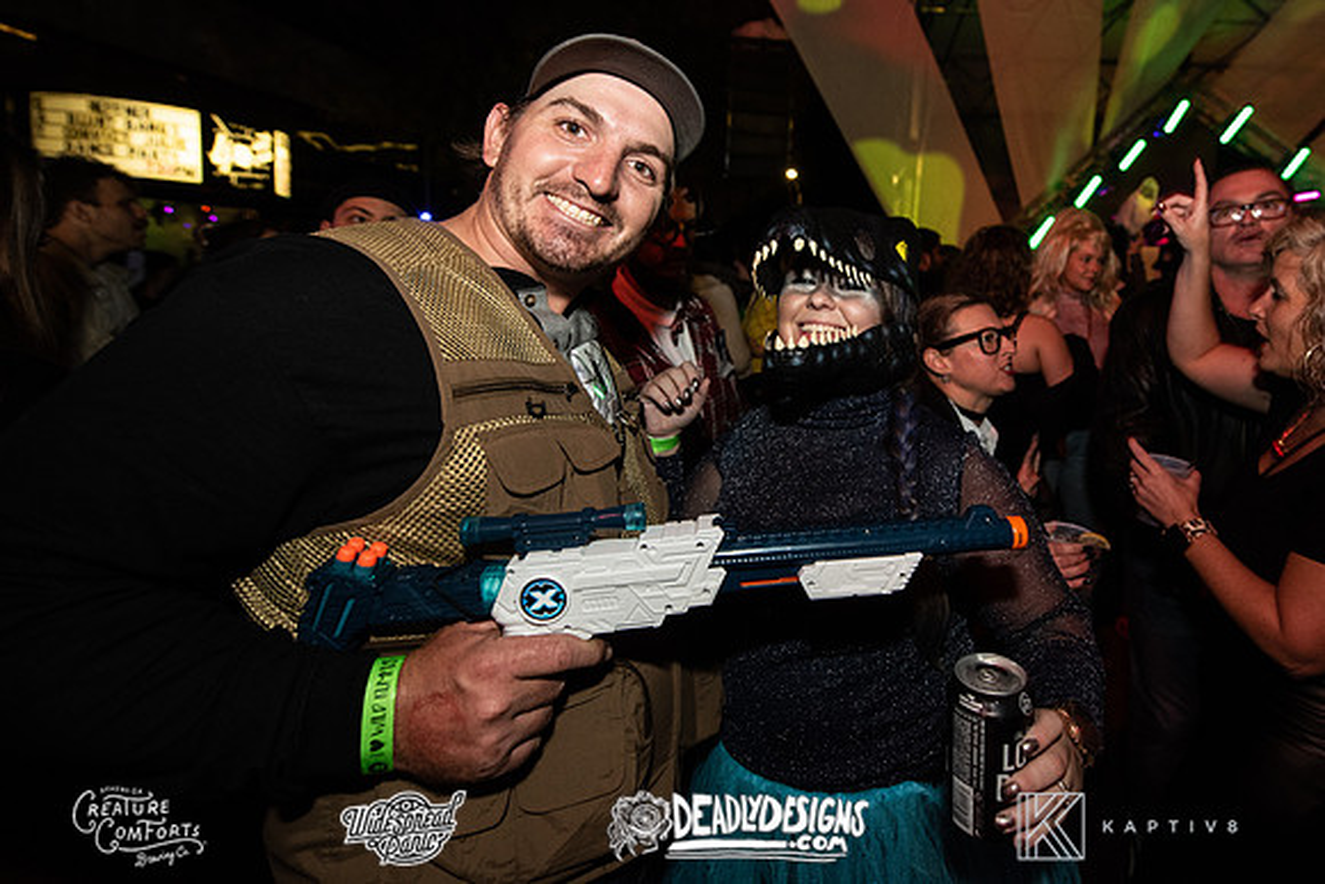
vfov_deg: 69.7
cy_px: 347
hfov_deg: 91.9
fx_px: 626
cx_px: 804
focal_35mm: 17
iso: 2000
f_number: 3.5
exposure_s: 1/60
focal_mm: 14
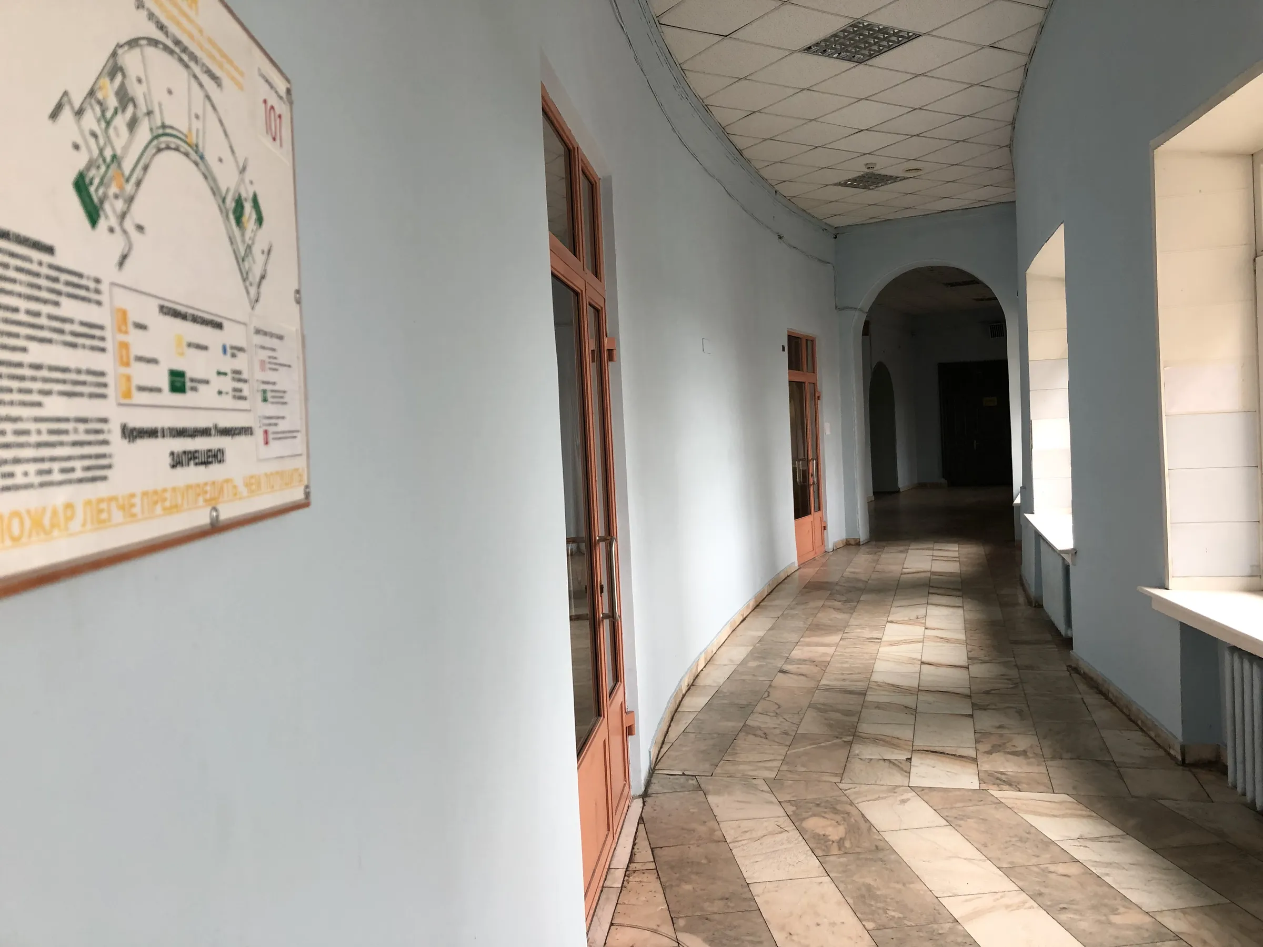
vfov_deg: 49.7
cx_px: 632
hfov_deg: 63.4
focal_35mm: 28
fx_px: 1022
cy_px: 474
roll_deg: +3.0
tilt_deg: -2.8
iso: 20
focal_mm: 4
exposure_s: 1/30
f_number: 1.8
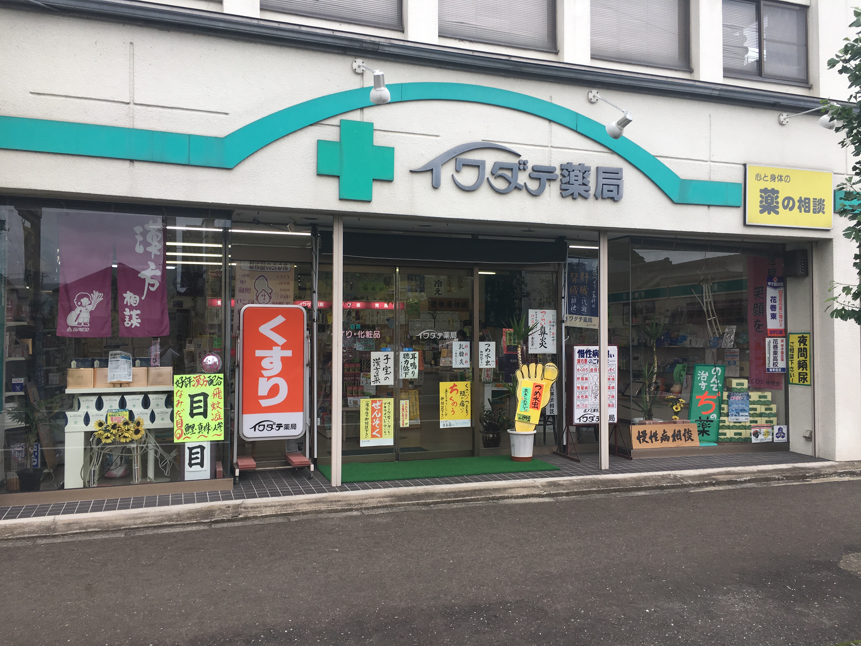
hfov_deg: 61.7
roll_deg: -0.2
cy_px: 323
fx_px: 721
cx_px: 430
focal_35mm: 29
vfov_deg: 48.2
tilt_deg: +2.0
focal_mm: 4.15
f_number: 2.2
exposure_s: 1/246
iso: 25
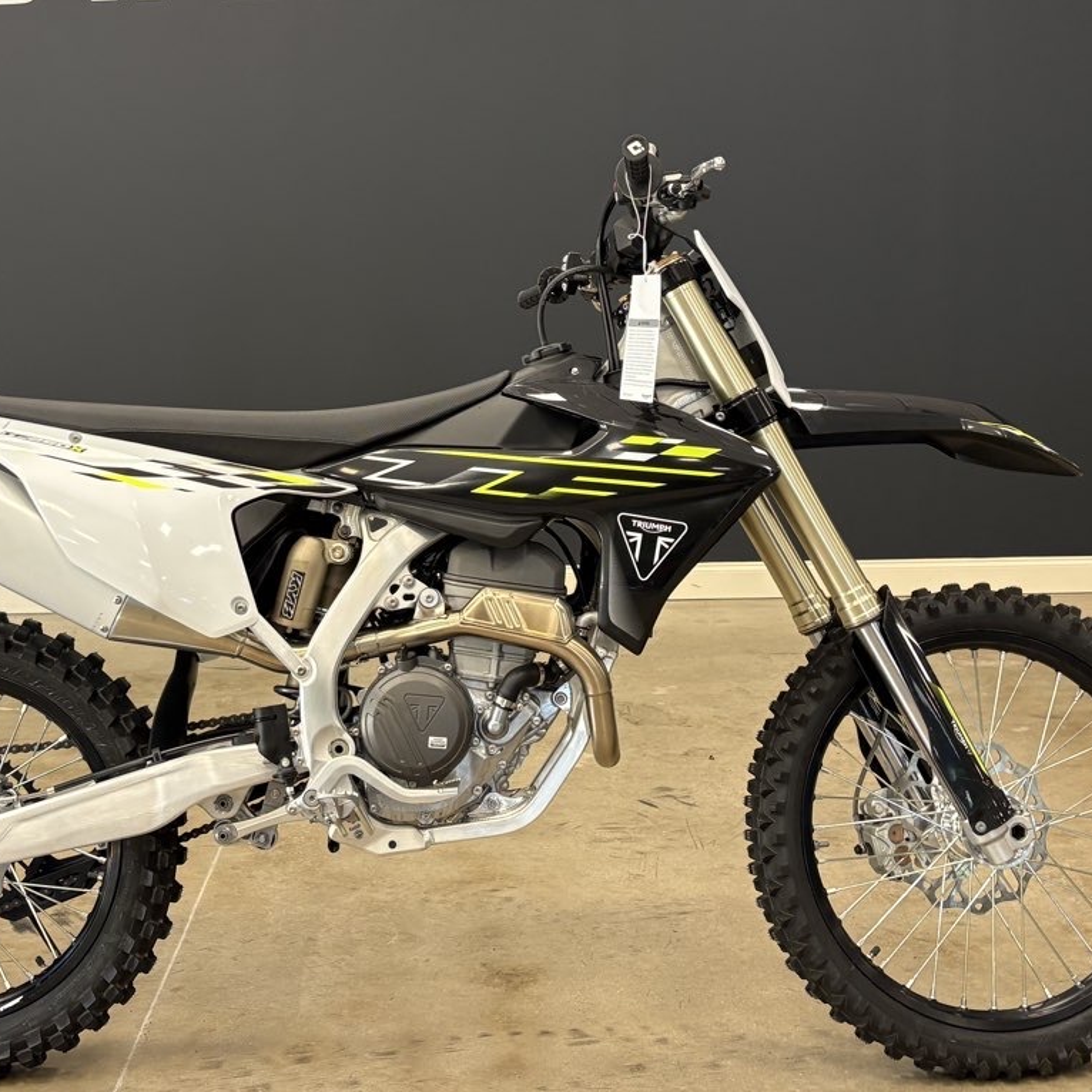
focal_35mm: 48
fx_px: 1713
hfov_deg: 35.2
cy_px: 442
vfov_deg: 35.2
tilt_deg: -4.2
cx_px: 412
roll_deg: +0.7
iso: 100
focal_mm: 5.96
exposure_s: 1/60
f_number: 1.6
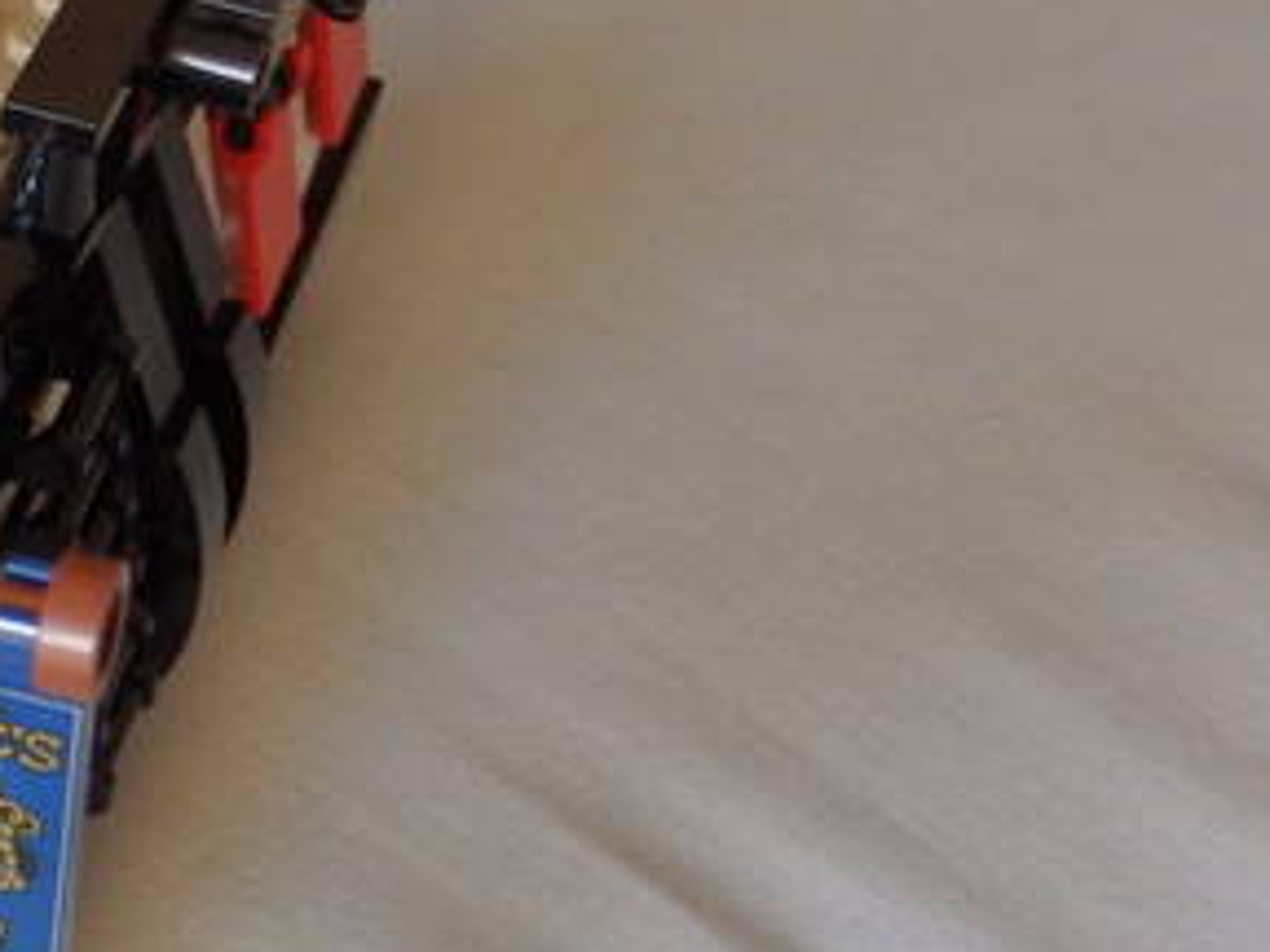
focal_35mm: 78
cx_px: -437
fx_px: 2862
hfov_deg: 22.1
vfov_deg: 18.9
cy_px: 518
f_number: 3
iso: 400
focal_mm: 4.5
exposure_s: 1/30
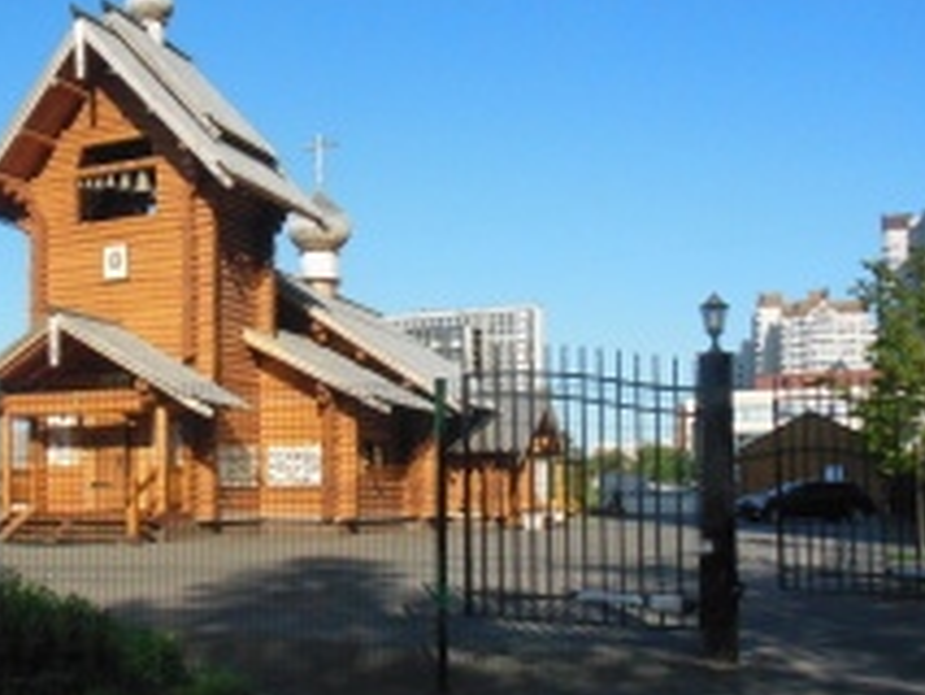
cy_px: 445
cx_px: 239
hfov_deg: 44.3
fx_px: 1096
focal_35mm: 41
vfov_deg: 34.9
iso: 800
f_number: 6.4
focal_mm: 4.5
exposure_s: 1/2000
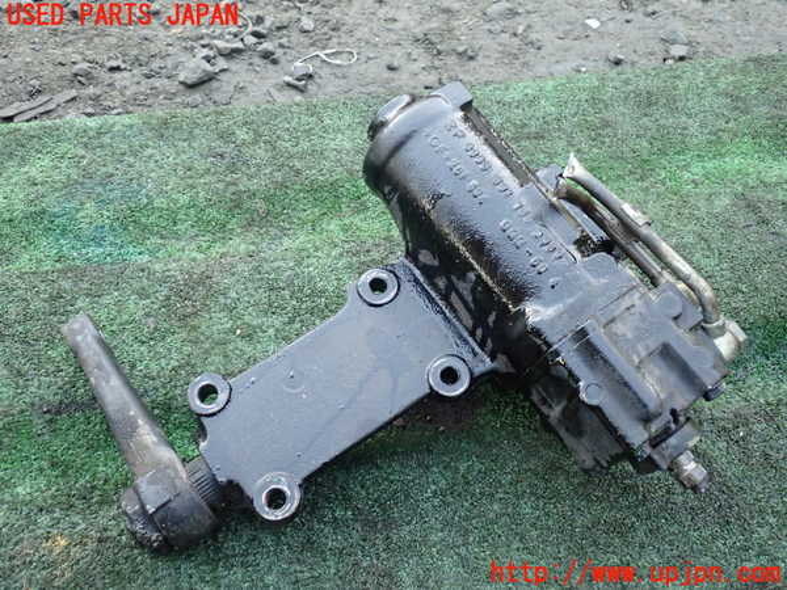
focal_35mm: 30
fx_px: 682
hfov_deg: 60.0
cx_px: 394
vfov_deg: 46.8
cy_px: 295
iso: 400
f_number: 2.3
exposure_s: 1/30
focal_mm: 5.4
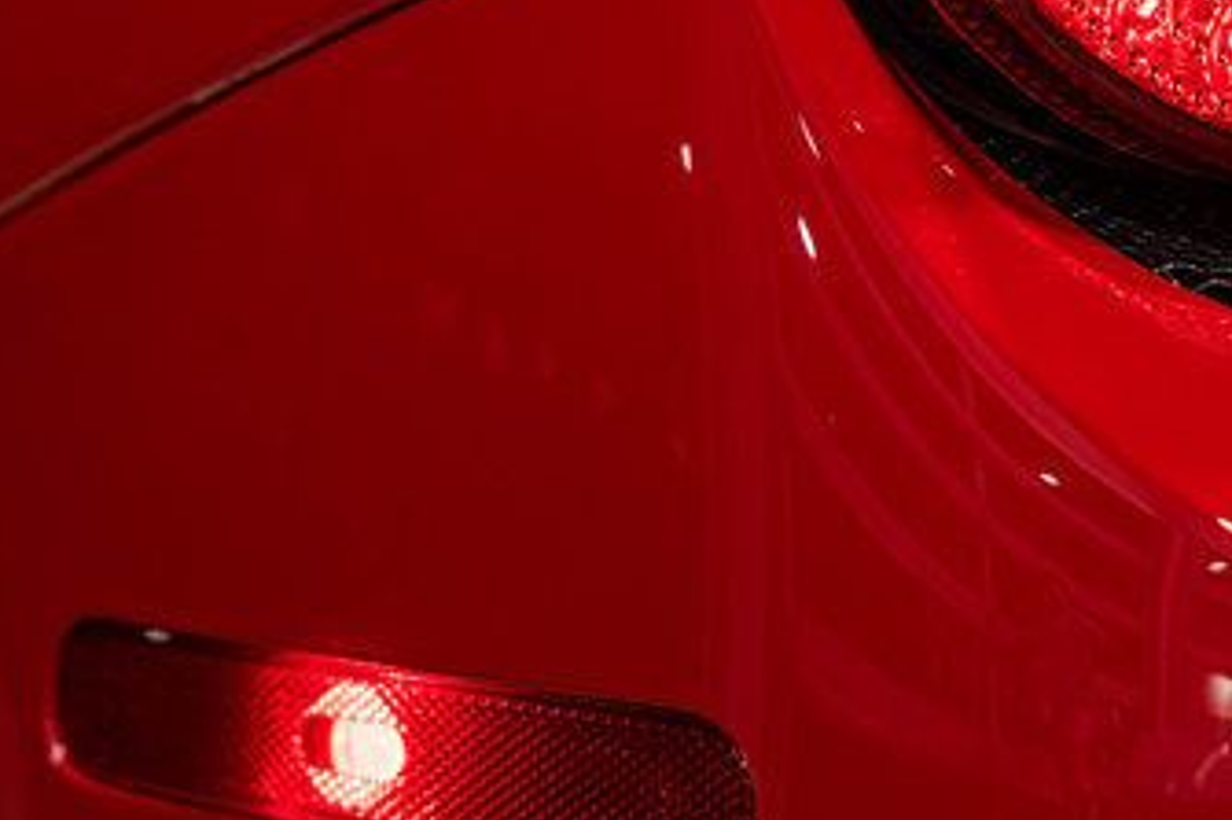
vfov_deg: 8.9
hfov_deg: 13.0
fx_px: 5233
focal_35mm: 153
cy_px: -20
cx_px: 1545
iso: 1600
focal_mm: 50
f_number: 4
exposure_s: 1/80
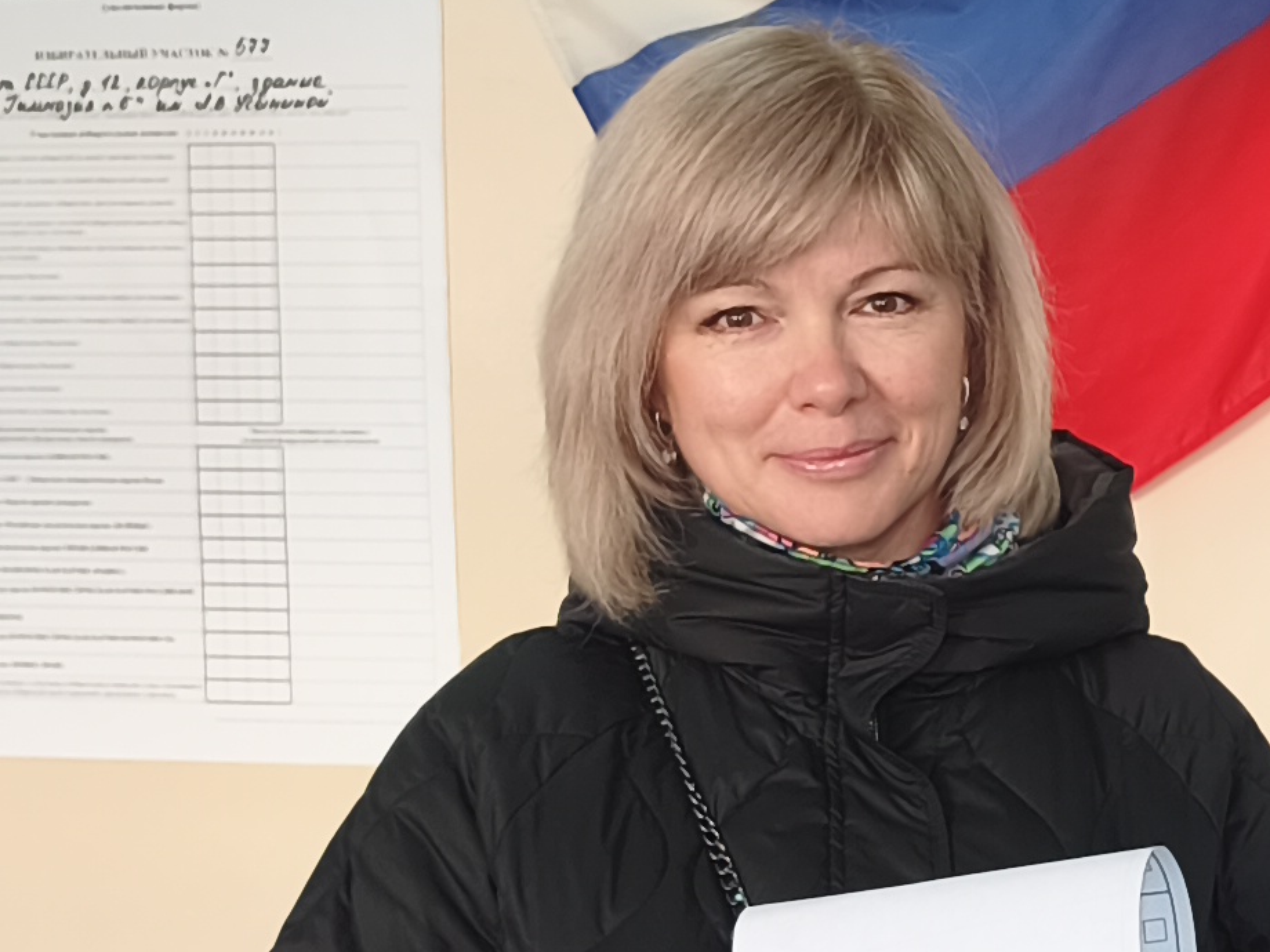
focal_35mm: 102
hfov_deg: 17.6
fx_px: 3742
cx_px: 1822
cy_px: 592
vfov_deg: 14.5
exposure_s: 1/50
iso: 250
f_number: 1.7
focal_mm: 6.06
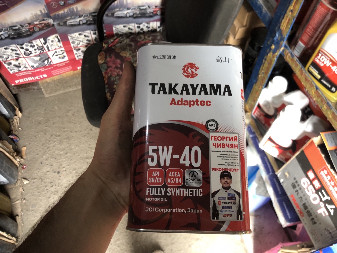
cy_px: 126
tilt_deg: -54.8
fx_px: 273
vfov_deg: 49.7
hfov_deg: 63.4
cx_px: 168
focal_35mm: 28
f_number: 1.8
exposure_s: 1/15
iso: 40
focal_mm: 4
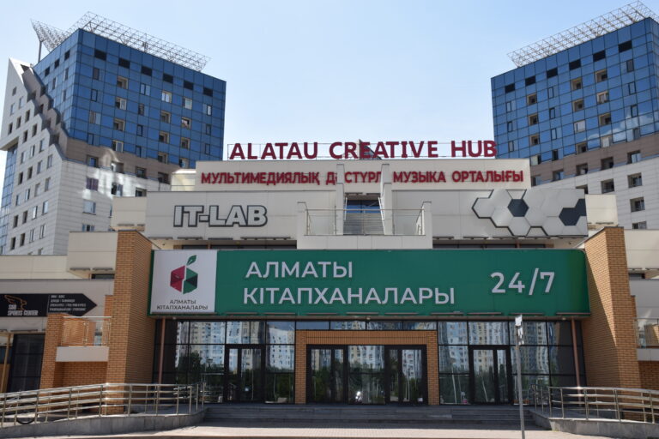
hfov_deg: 49.6
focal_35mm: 39
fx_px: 714
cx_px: 330
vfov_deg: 34.2
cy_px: 220
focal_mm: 26
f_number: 10
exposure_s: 1/200
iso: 100
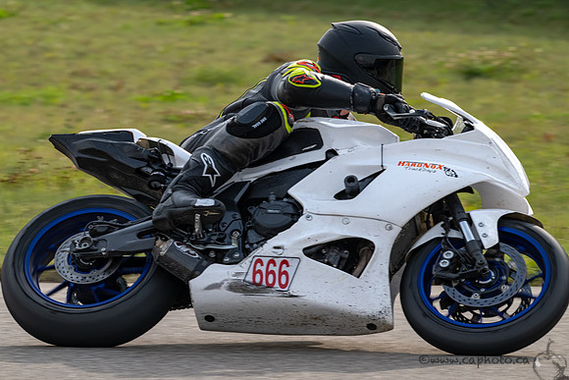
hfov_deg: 5.5
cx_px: 226
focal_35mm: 373
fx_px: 5901
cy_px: 151
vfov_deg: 3.7
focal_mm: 310
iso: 800
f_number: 11
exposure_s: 1/800
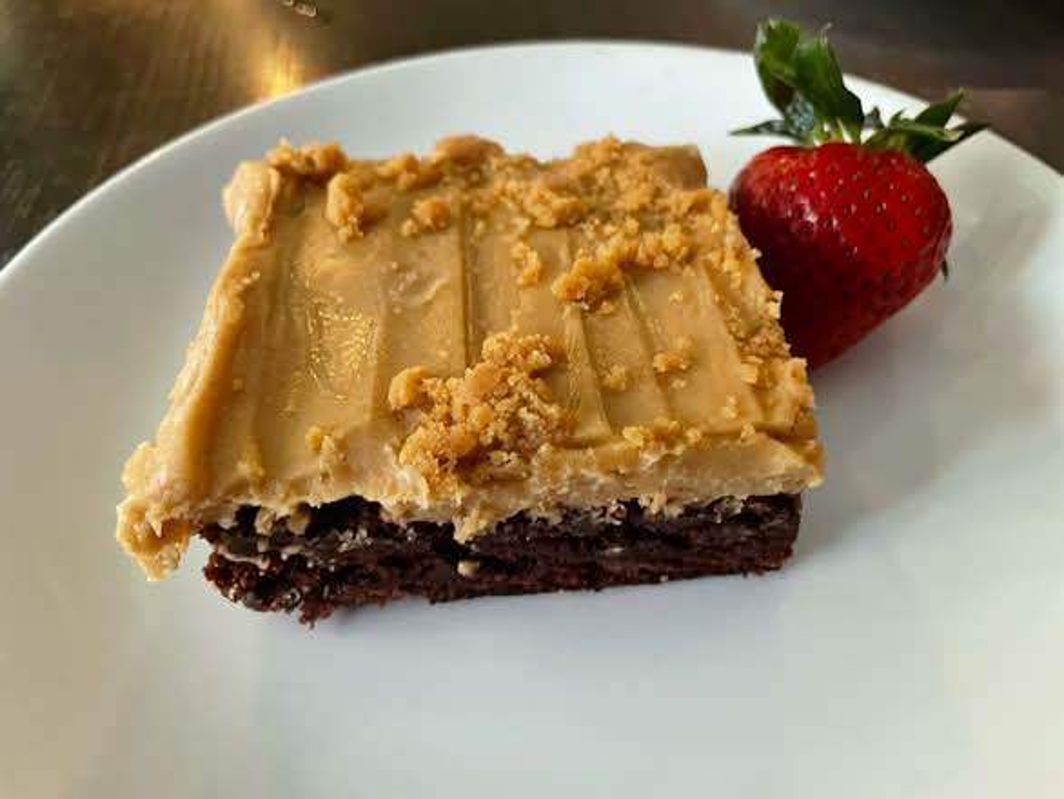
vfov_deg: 53.1
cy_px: 400
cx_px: 532
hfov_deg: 67.3
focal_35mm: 26
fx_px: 799
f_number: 1.6
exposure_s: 1/30
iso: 500
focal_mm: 4.2
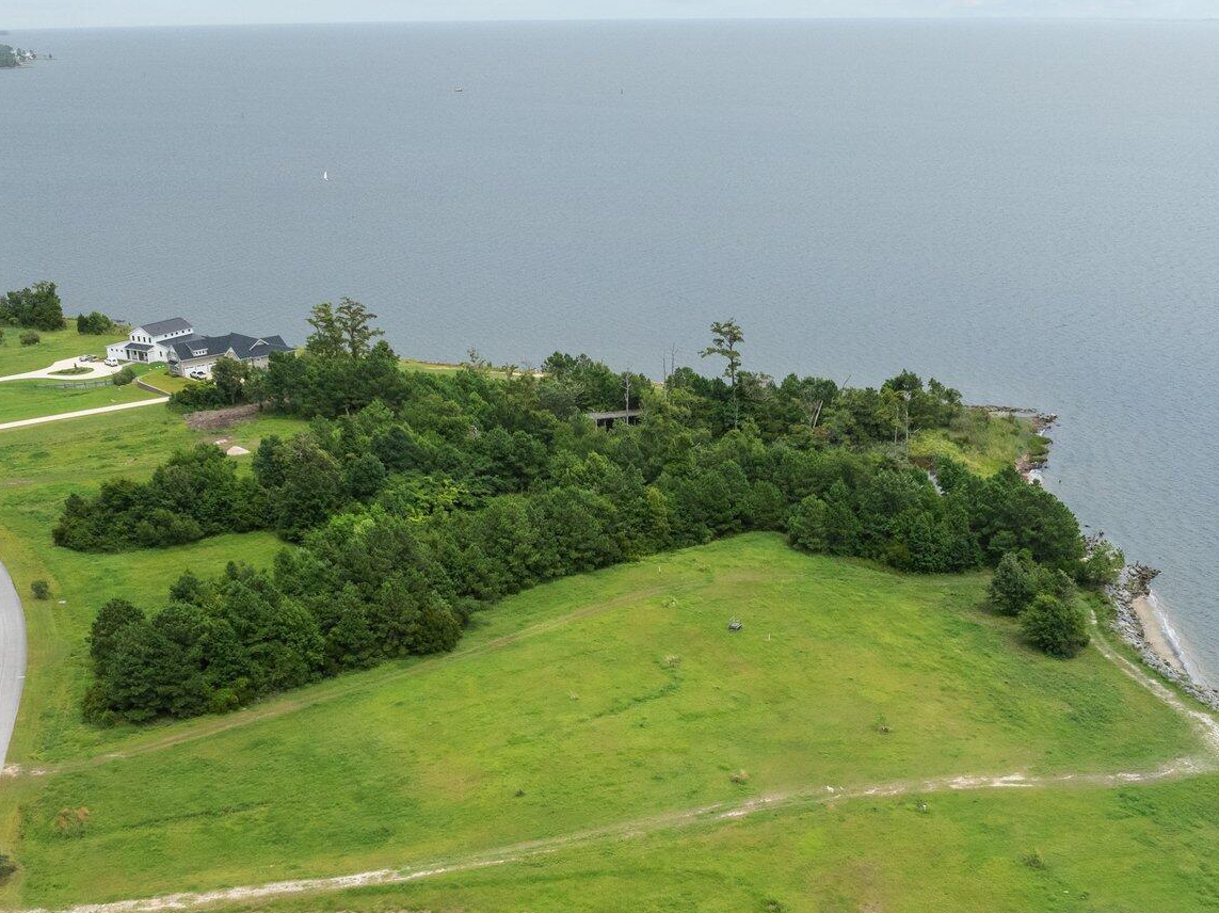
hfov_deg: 43.9
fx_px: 1513
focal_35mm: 43
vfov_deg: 33.1
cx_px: 617
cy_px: 644
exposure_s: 1/320
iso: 400
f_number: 5.6
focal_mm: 12.29
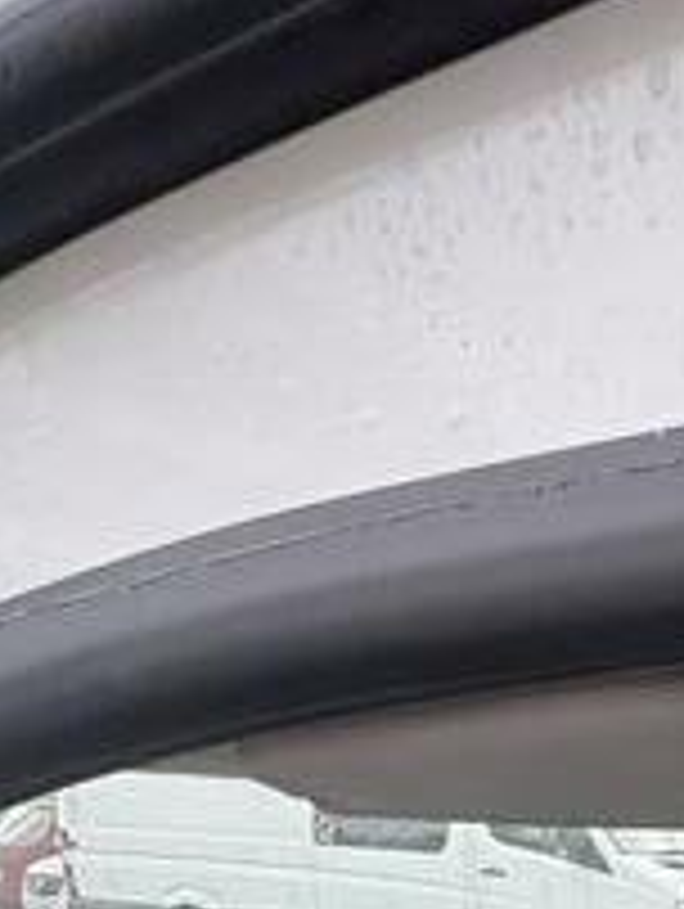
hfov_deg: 20.6
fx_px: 1630
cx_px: 999
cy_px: 1494
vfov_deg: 22.8
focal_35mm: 62
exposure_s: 1/298
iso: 64
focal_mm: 2.22
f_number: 2.2
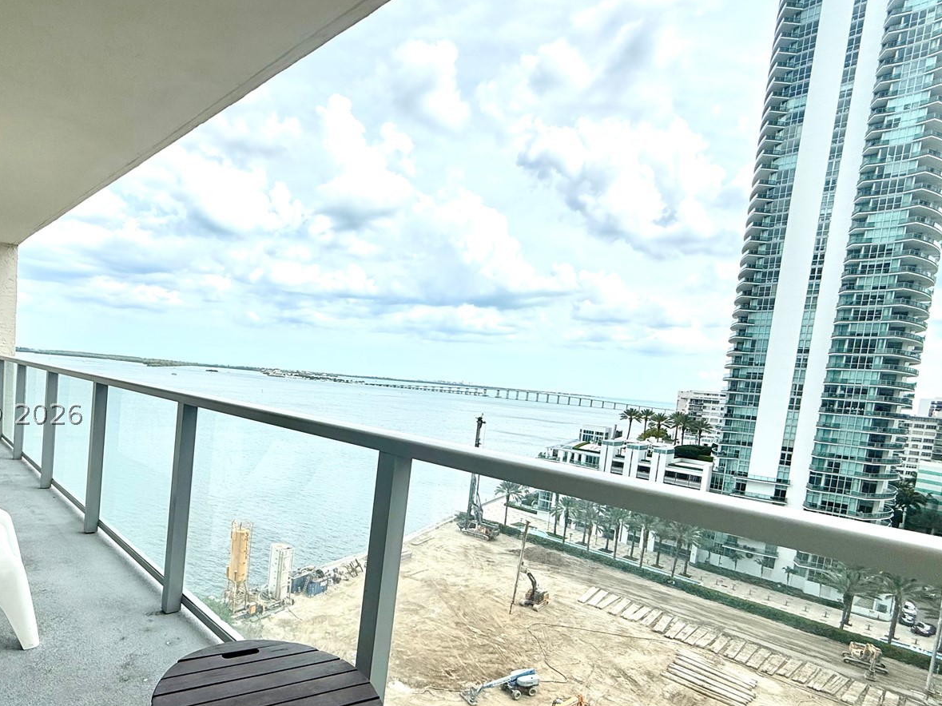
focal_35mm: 19
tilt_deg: -3.9
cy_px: 414
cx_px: 327
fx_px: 517
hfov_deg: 82.3
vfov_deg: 68.2
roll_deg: -4.6
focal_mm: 2.22
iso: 50
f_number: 2.2
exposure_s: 1/3289
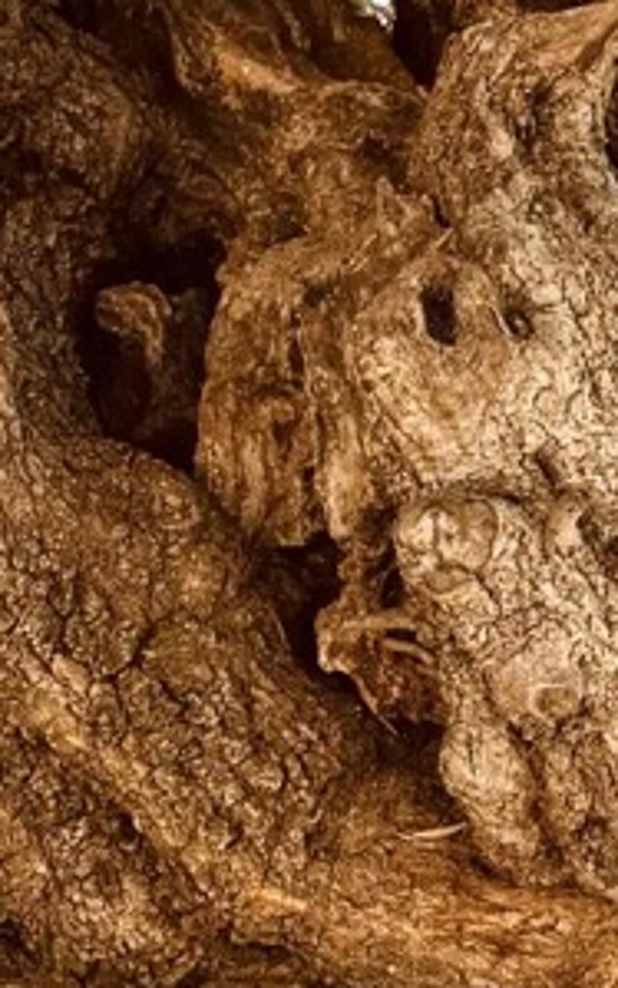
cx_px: 684
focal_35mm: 145
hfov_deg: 9.0
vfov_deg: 14.3
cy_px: 910
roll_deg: +6.1
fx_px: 3906
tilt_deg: +12.2
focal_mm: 6.76
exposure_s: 1/223
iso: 80
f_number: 1.78
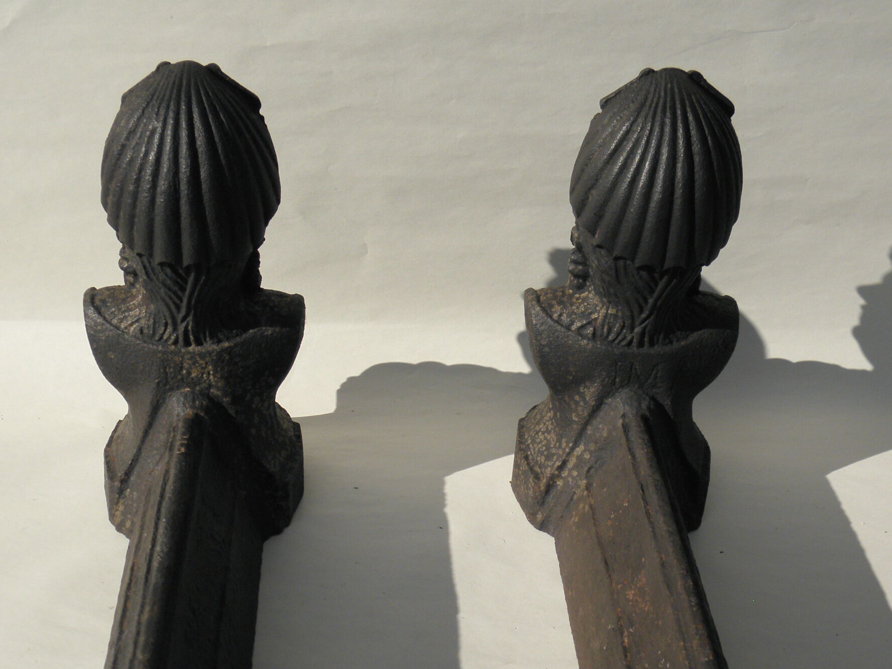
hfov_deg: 36.8
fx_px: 1340
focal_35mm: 52
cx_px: 438
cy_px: 493
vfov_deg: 27.7
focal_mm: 6.4
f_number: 7.4
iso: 100
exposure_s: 1/400
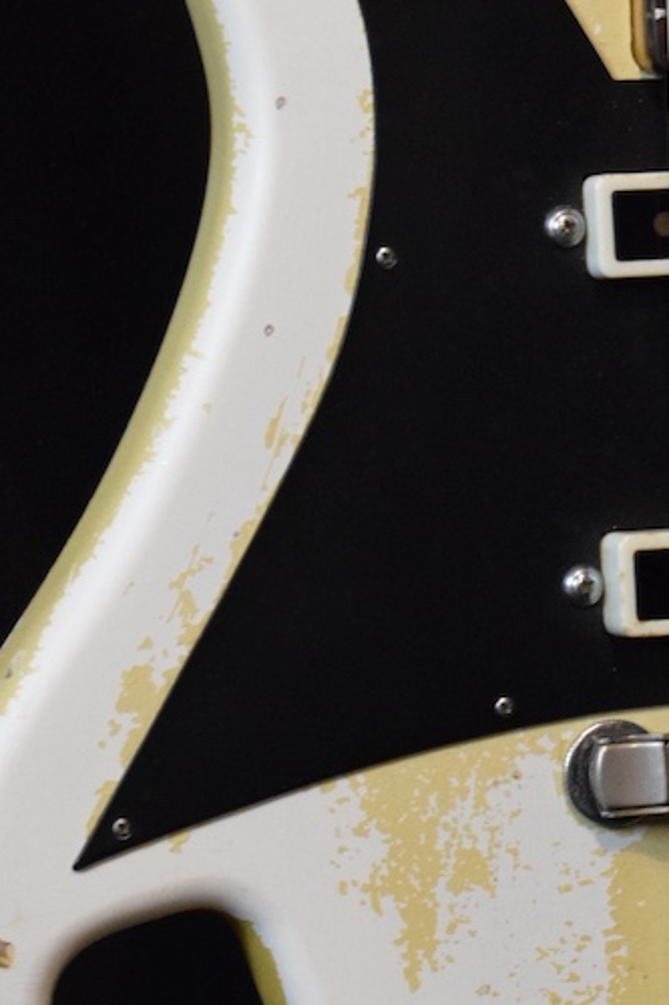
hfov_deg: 7.2
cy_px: 400
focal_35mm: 189
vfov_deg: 10.9
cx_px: 739
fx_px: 5272
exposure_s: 1/60
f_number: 5
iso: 2500
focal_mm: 42
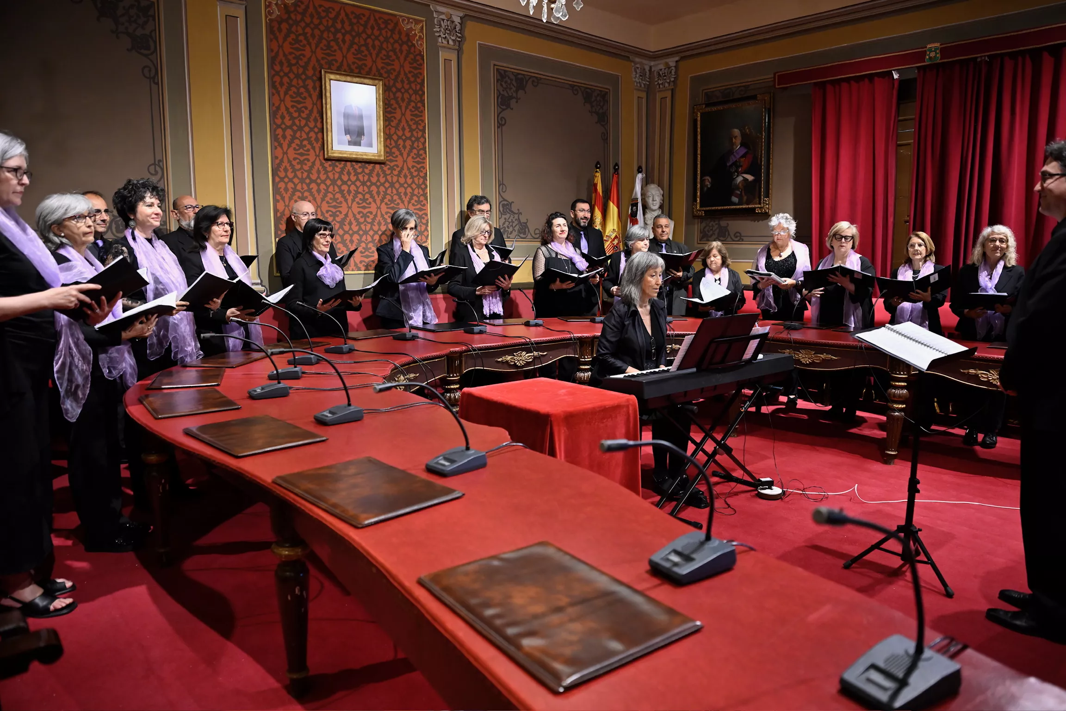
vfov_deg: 53.1
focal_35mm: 24
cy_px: 356
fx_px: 711
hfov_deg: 73.7
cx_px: 533
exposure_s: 1/125
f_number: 2.8
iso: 1250
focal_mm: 24
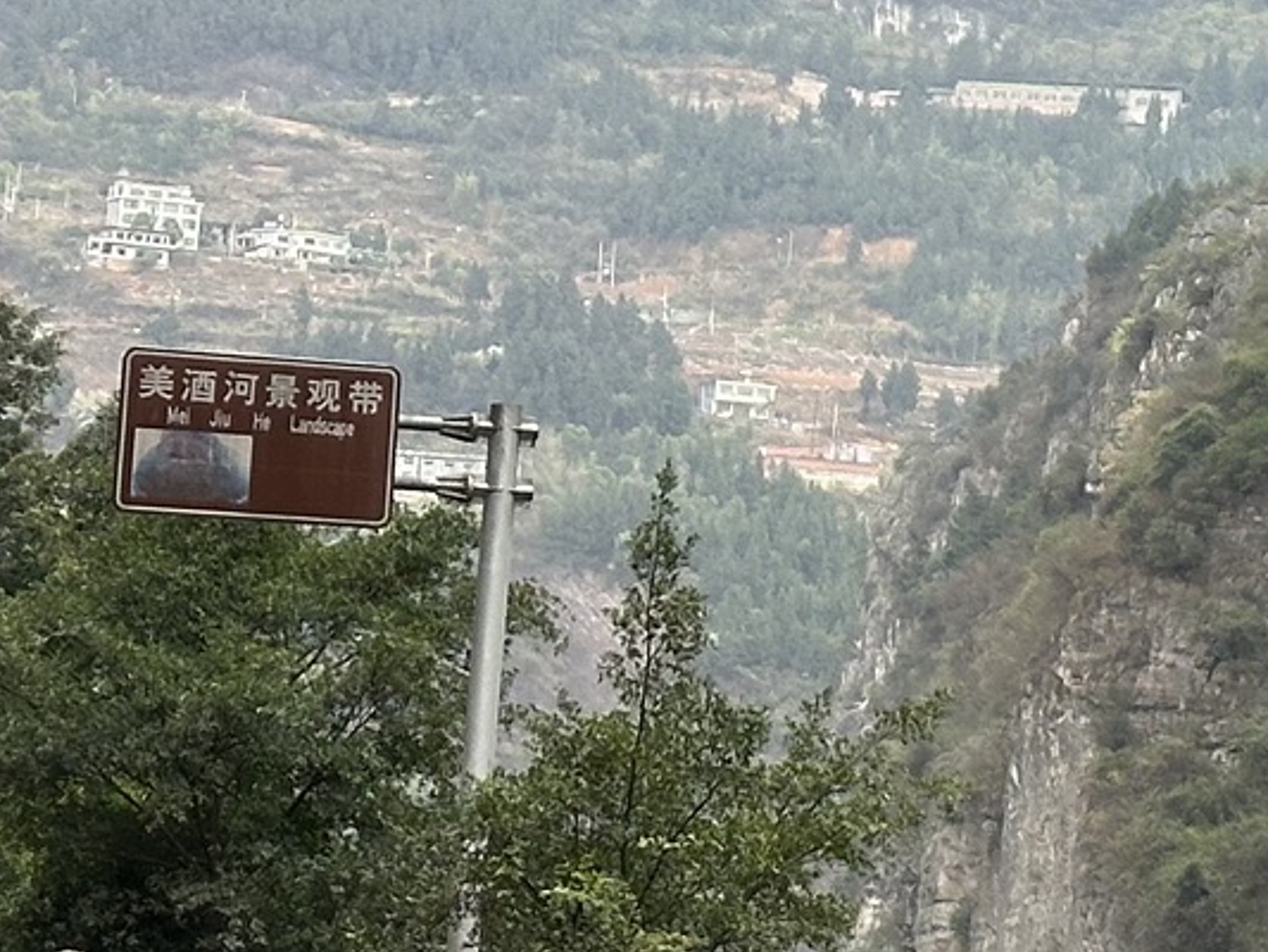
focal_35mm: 180
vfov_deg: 8.2
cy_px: 302
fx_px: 6595
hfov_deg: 10.5
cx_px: 2005
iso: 64
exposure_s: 1/282
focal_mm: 6.86
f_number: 1.78
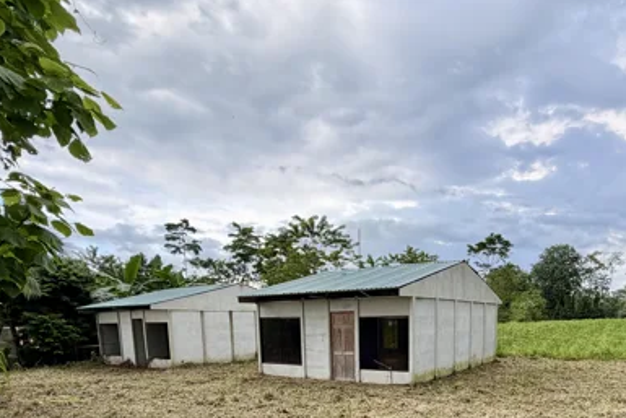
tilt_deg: -9.5
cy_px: 384
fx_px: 417
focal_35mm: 24
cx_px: 378
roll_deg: +0.7
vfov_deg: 47.3
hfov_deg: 72.9
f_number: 2.2
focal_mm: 2.22
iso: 50
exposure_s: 1/502
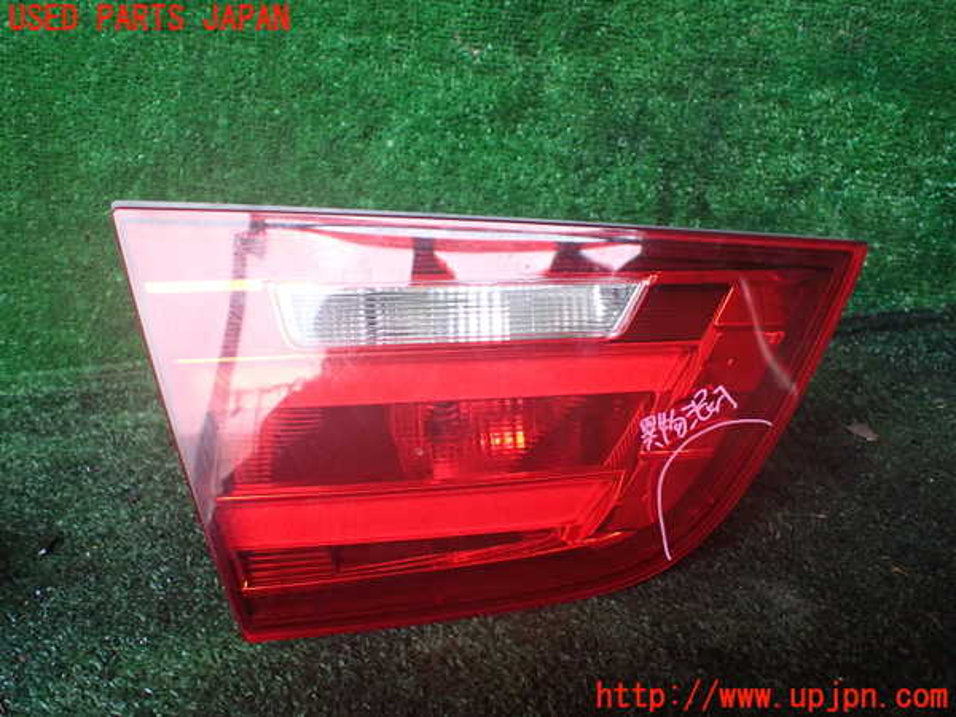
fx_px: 829
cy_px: 358
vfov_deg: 46.8
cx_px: 478
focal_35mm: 30
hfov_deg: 60.0
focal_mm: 5.4
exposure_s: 1/60
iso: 800
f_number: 2.3
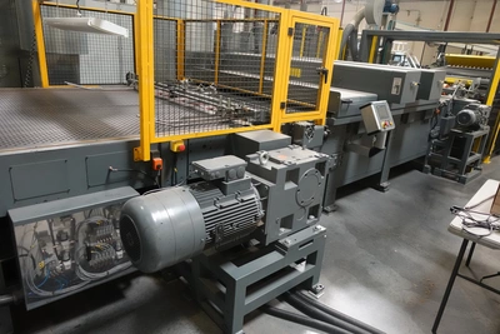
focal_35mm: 24
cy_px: 167
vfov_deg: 53.2
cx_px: 250
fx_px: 333
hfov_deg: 73.7
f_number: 1.8
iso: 3200
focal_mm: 8.8
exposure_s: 1/250
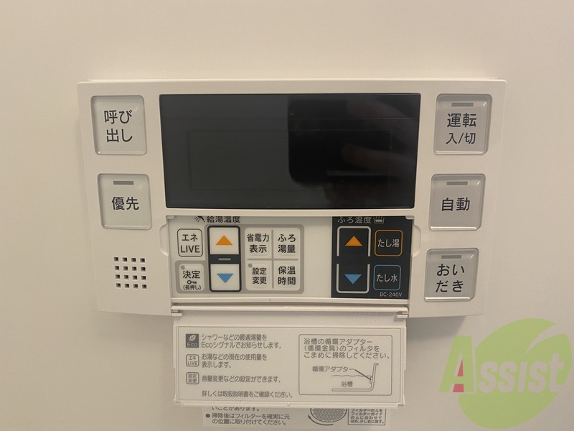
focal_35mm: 26
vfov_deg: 53.1
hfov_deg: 67.3
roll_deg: +0.2
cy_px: 216
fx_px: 431
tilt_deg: -11.9
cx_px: 287
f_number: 1.8
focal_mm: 4.25
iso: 200
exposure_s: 1/60
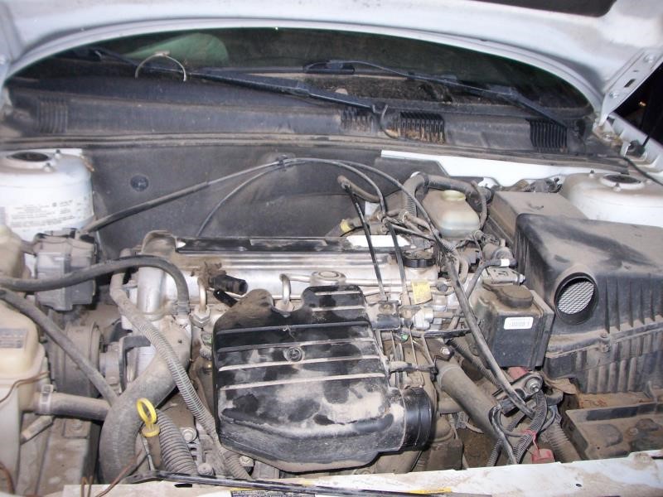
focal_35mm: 38
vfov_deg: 37.7
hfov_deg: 49.0
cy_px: 248
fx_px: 728
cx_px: 332
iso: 125
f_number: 3.9
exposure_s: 1/60
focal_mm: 6.3
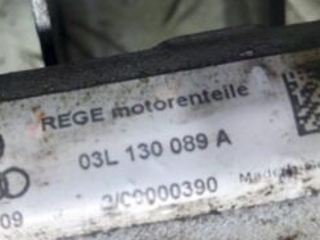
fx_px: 573
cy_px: 99
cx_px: 97
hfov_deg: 30.9
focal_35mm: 62
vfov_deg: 23.6
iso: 125
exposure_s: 1/50
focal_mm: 5.23
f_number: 1.8
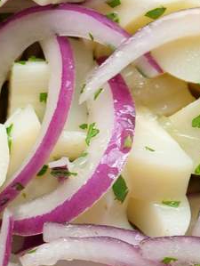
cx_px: -142
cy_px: 193
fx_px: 2383
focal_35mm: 310
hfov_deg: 4.8
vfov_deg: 6.4
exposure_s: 1/60
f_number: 3.7
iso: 200
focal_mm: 29
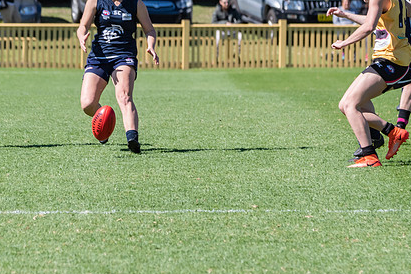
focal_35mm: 608
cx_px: 137
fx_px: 6941
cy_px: 114
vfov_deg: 2.3
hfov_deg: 3.4
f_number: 10
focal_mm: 260
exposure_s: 1/1600
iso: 800
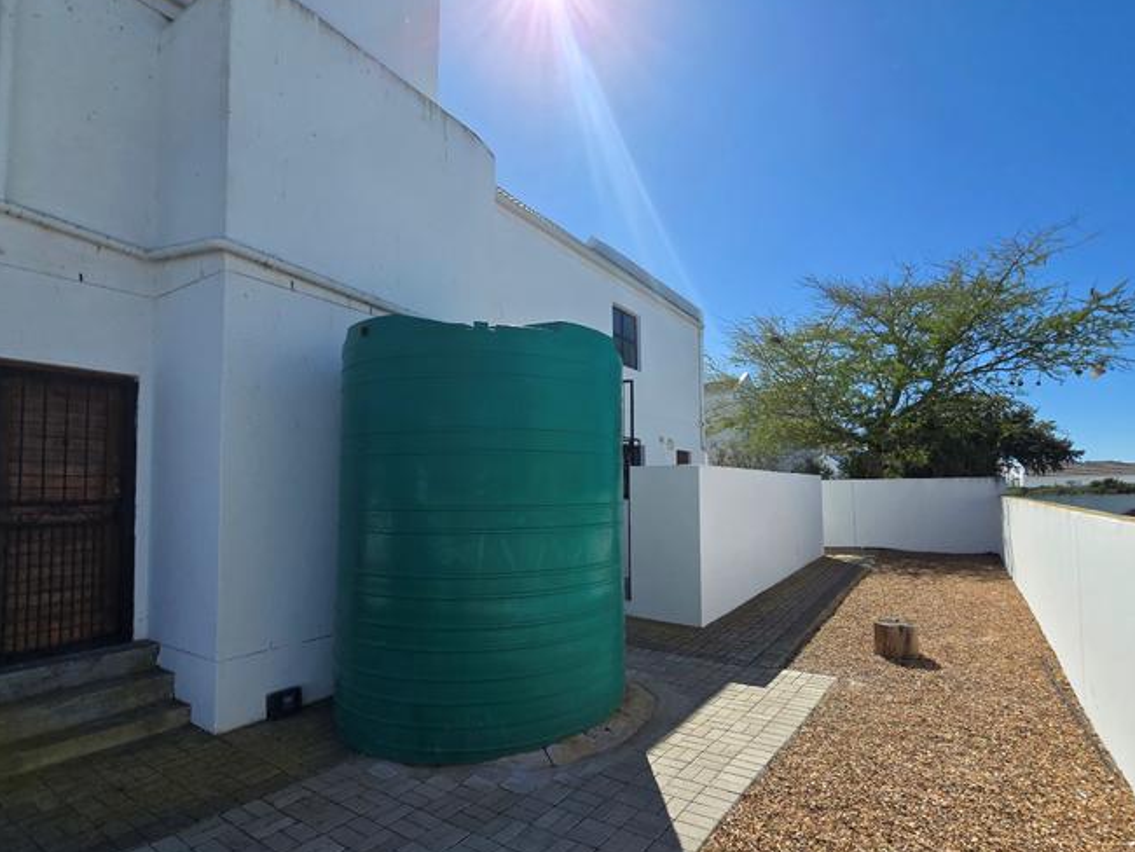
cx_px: 609
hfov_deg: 94.3
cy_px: 477
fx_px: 525
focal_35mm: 16
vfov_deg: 77.8
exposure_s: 1/2730
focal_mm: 2.2
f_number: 2.2
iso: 50
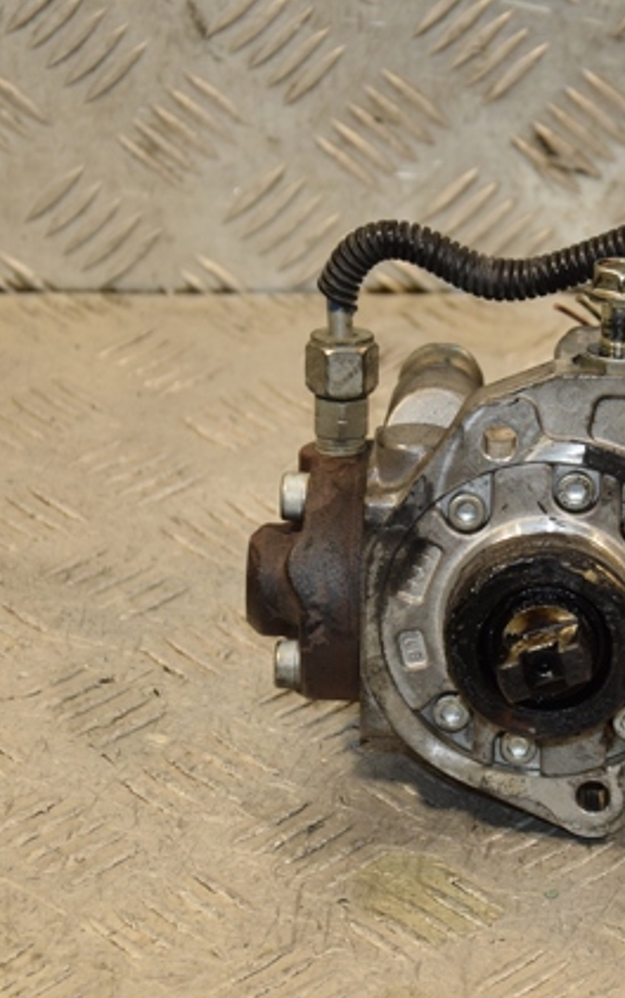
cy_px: 497
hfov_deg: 8.5
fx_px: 4167
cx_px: 582
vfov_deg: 13.7
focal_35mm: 153
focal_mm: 66
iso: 800
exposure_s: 1/125
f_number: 5.3
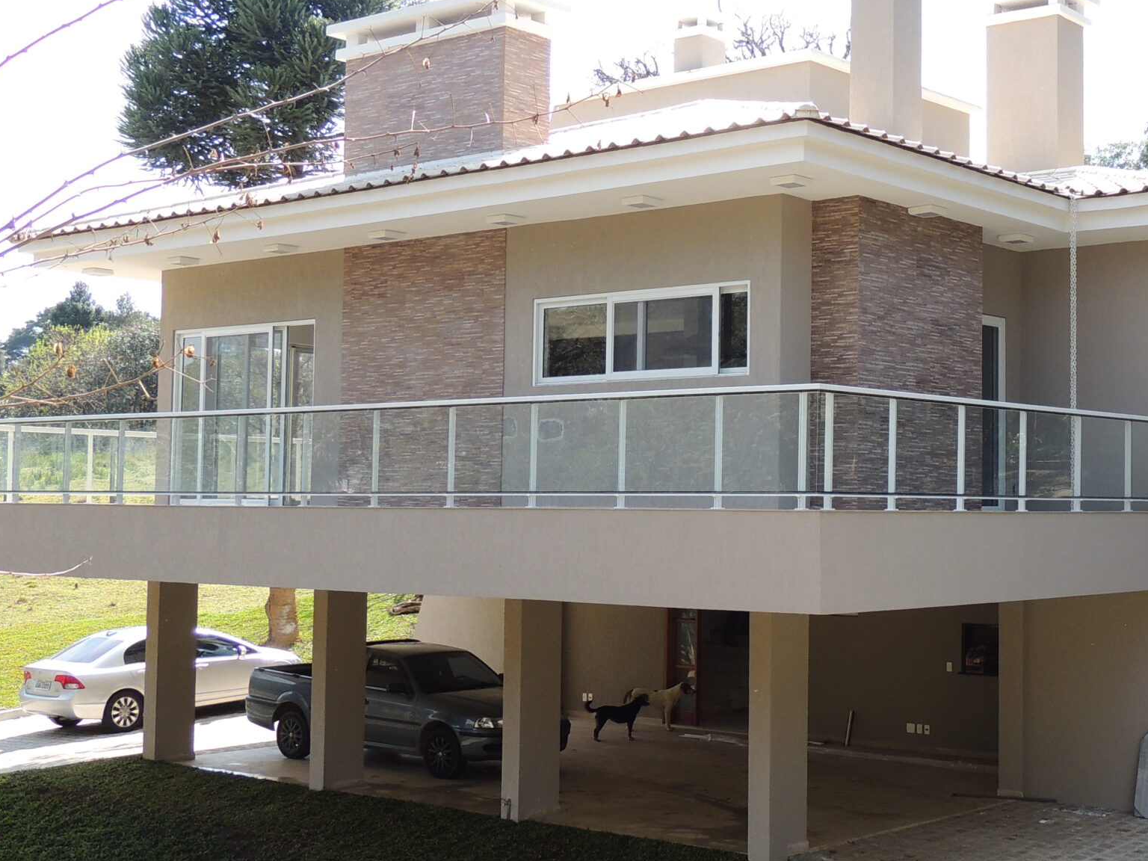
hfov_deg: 34.4
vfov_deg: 26.6
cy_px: 396
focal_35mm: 55
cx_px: 828
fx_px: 1824
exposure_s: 1/320
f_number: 3.2
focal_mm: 5.8
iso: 100
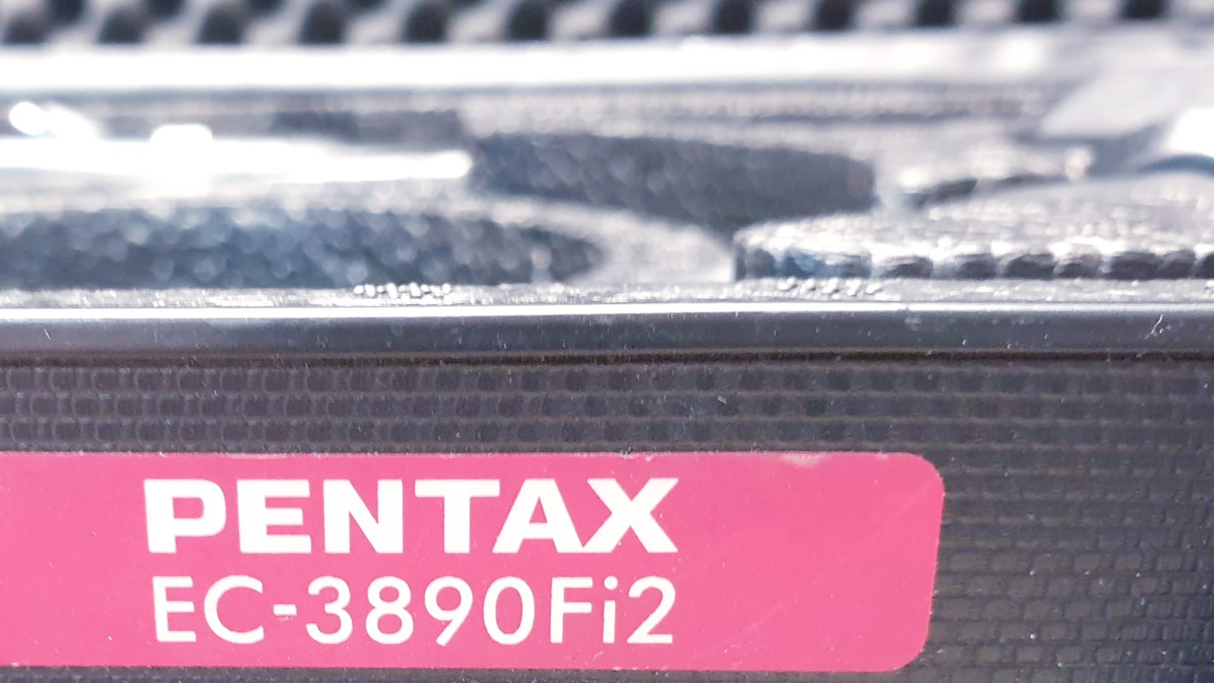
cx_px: 375
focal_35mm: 47
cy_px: 620
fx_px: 1513
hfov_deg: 42.9
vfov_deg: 24.7
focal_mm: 4.3
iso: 250
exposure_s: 1/17
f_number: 2.4
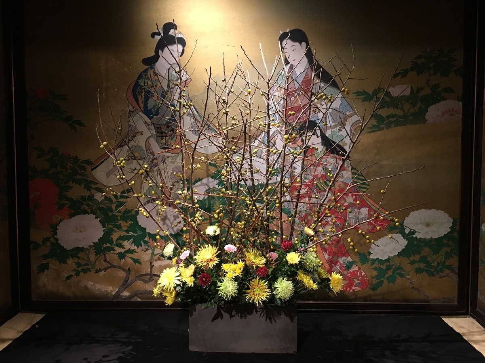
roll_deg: +0.0
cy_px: 182
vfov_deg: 48.2
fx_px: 406
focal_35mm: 29
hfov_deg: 61.7
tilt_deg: -2.3
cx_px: 242
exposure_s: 1/8
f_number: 2.2
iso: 80
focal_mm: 4.15
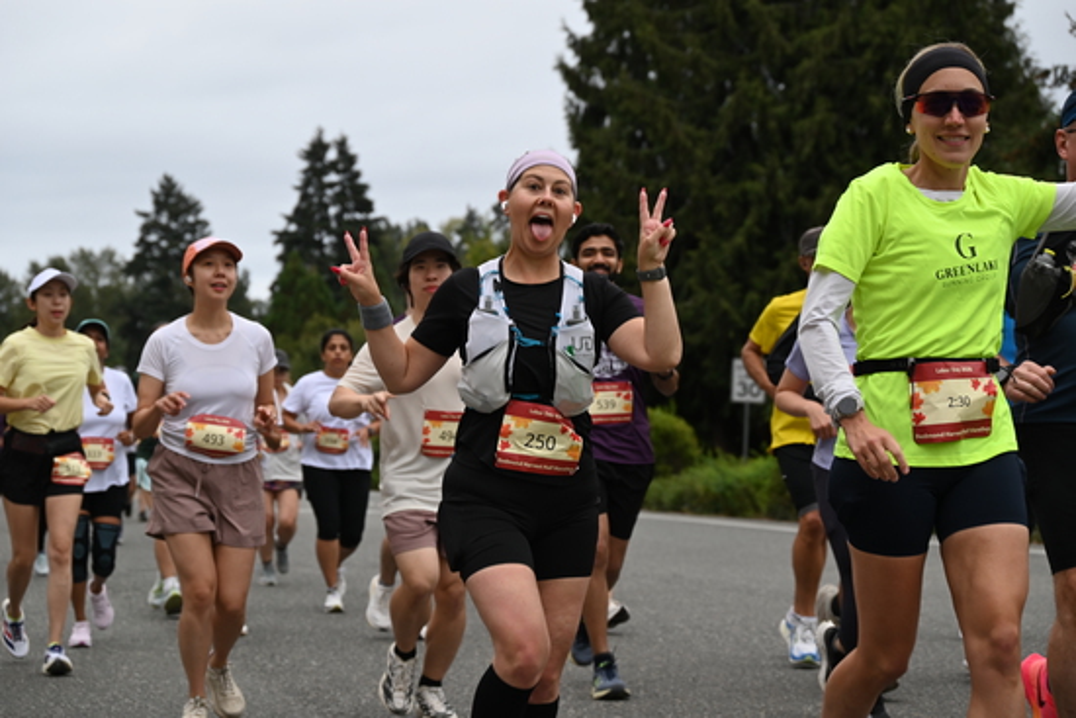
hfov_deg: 22.4
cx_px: 538
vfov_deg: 15.0
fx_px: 2720
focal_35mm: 91
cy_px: 359
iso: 400
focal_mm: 91
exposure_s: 1/250
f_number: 6.3
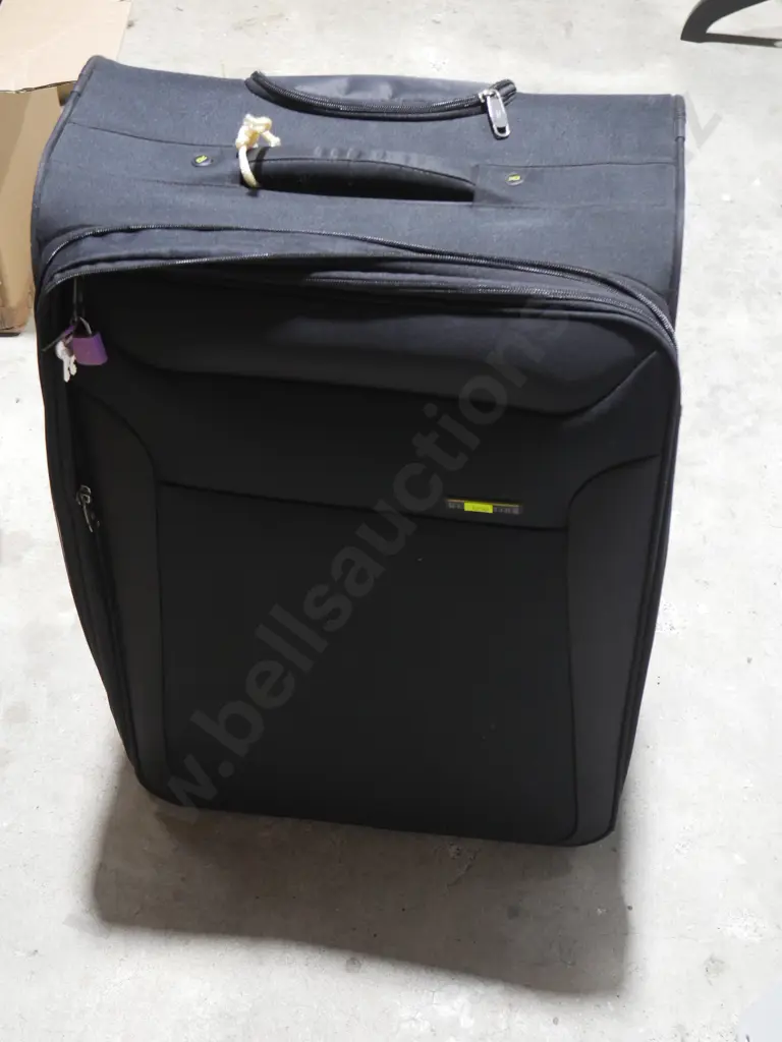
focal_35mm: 46
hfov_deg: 31.5
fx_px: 1386
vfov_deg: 41.2
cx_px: 391
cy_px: 521
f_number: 5.1
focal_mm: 23
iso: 1250
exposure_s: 1/60
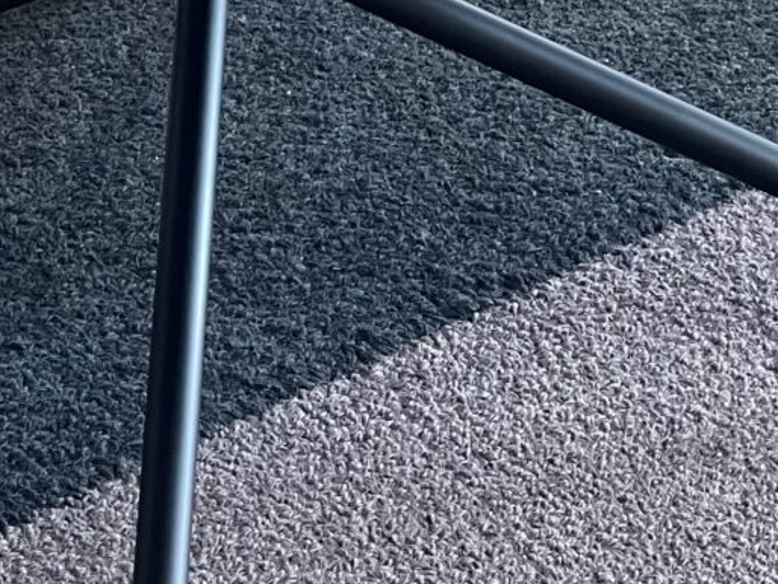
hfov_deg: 8.2
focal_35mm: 239
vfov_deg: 6.2
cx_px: 59
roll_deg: -0.7
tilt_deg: -25.5
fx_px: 5374
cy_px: -29
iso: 250
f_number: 2.2
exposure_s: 1/60
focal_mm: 7.5
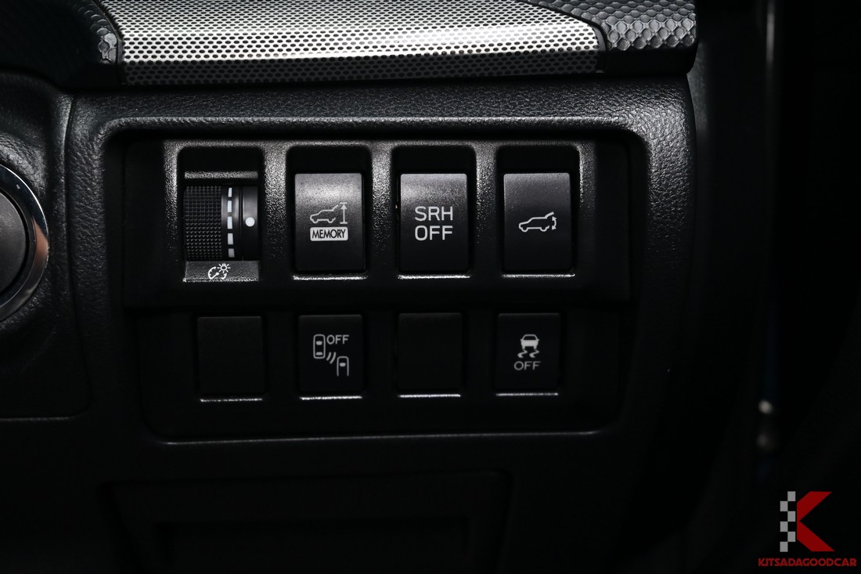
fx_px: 1291
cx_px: 430
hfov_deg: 36.9
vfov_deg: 25.1
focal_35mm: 54
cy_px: 287
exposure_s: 1/30
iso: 800
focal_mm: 36
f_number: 5.6
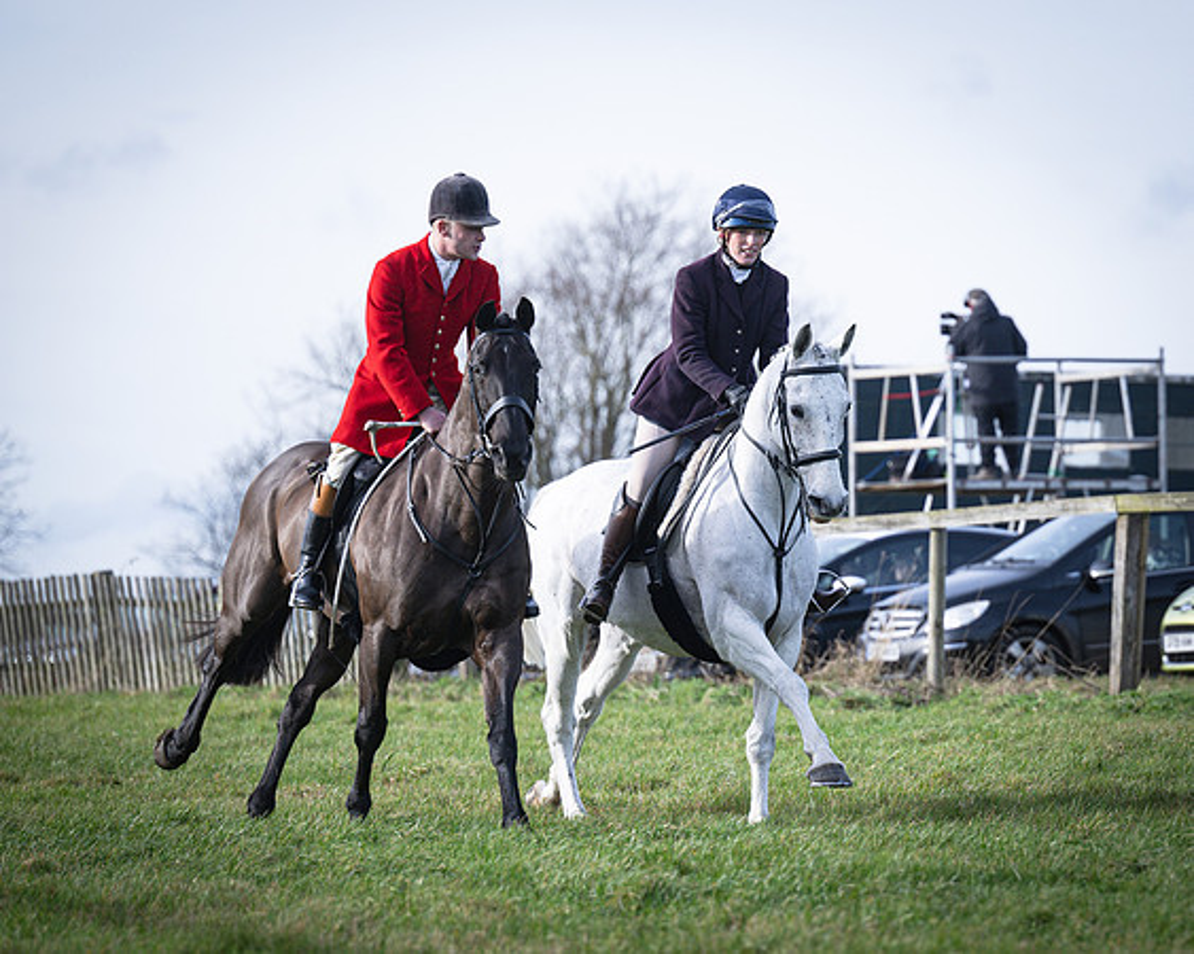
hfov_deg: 7.3
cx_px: 933
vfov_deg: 5.9
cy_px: 477
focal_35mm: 264
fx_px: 9323
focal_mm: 120
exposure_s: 1/1000
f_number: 2.8
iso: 125
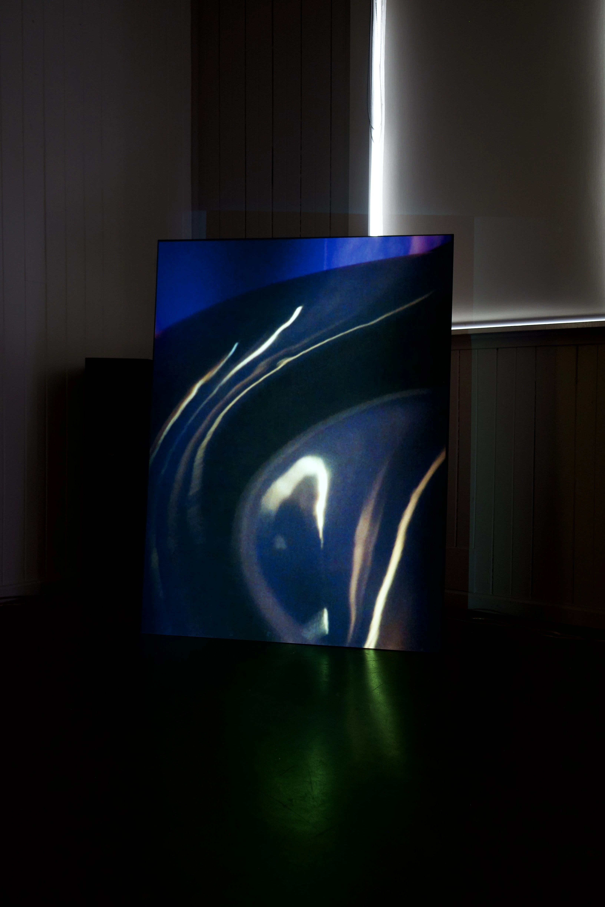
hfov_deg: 41.1
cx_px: 302
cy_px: 454
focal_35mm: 32
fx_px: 807
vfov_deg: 58.7
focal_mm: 21.4
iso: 400
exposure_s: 1/4
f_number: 3.2
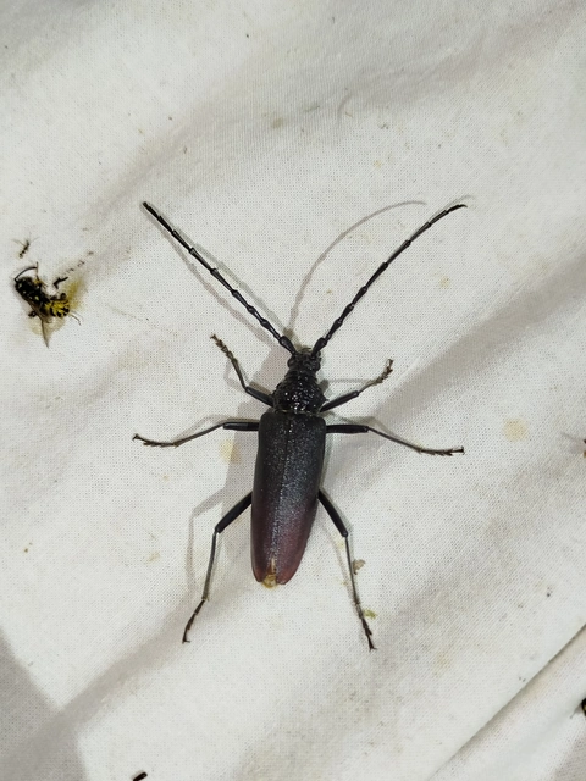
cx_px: 293
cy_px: 390
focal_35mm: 31
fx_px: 700
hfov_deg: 45.4
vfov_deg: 58.4
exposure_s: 1/50
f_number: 1.7
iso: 80
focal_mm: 5.31
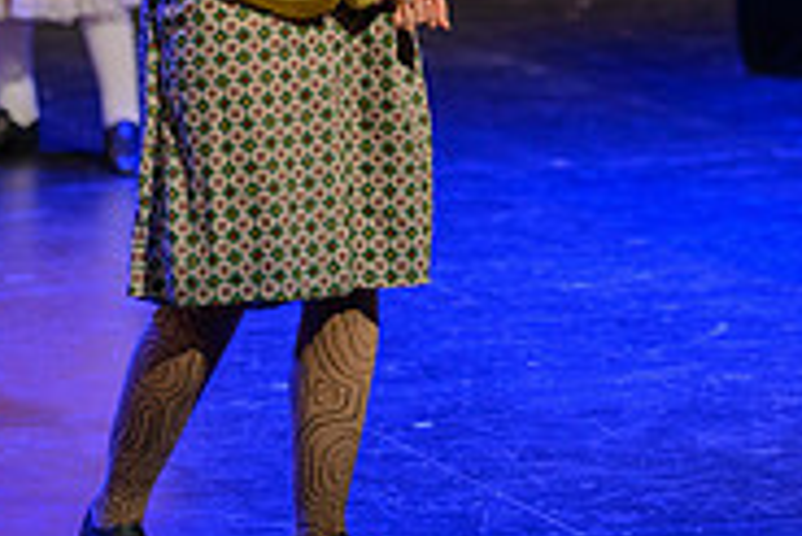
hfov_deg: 6.1
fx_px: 7513
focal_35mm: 337
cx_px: 328
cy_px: -277
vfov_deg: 4.1
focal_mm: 105
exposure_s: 1/100
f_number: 2.8
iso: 1000
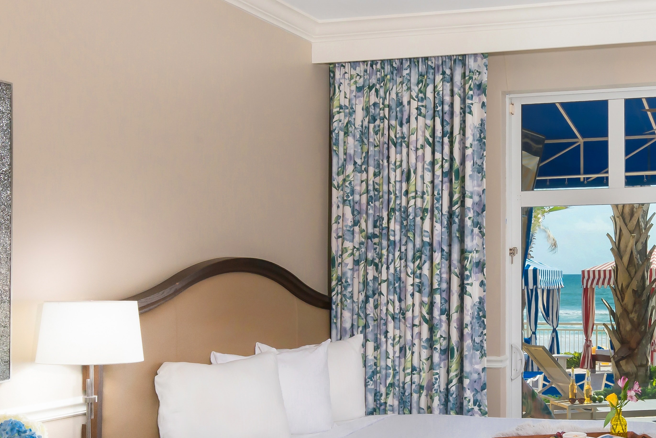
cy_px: 477
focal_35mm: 51
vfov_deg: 24.8
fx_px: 930
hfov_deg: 37.9
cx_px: 490
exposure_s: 1/250
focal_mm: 19
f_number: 16
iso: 640
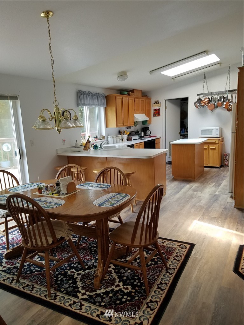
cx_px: 122
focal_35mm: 26
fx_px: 244
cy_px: 162
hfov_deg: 53.1
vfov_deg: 67.3
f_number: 1.7
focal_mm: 4.2
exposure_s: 1/60
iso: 80
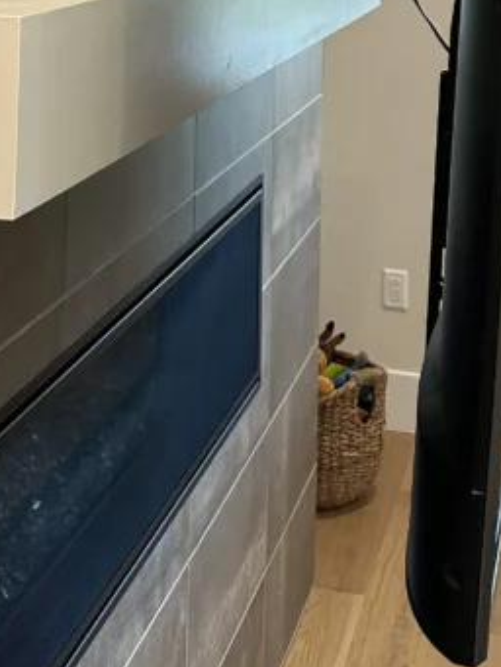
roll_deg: -1.5
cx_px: 164
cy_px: -78
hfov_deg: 20.4
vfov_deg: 25.0
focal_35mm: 72
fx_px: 1389
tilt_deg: -1.5
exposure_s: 1/60
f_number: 1.78
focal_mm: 6.86
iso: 200
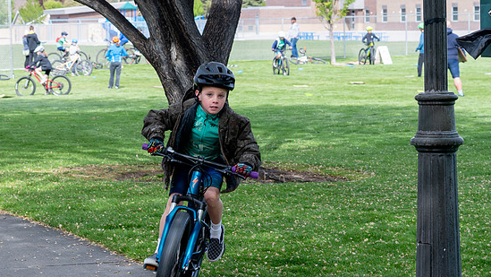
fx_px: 1719
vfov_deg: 9.2
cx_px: 214
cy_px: 141
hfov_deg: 16.3
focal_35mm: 132
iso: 200
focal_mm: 72
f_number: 7.1
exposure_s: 1/160
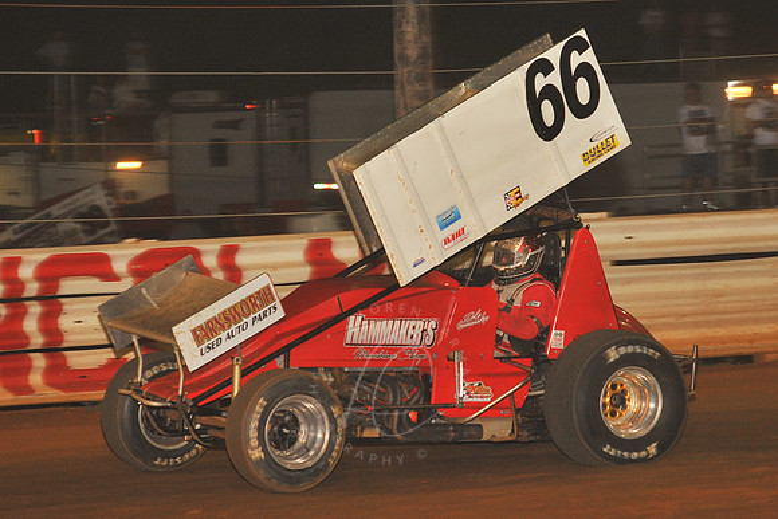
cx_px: 389
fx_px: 3350
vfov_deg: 8.9
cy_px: 260
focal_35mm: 155
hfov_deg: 13.2
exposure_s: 1/320
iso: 1250
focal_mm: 155
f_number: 6.3
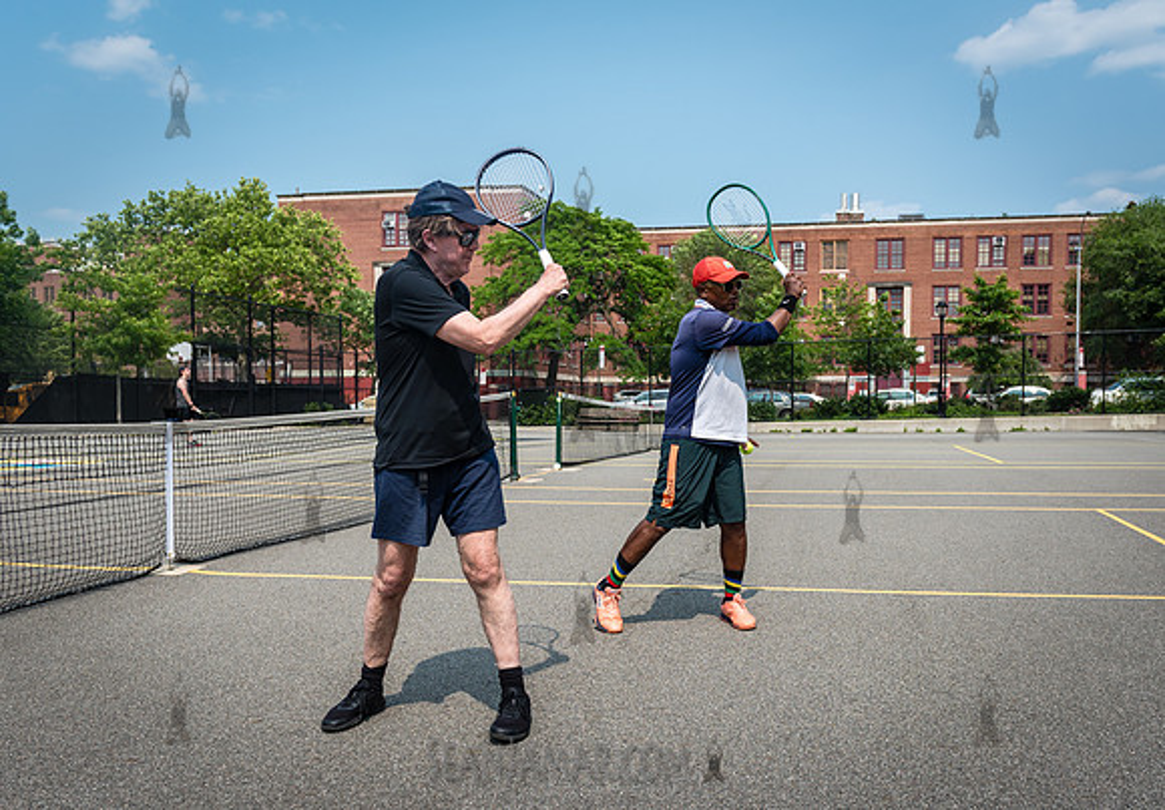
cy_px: 447
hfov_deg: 59.1
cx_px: 669
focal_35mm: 31
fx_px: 1023
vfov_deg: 43.1
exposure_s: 1/1600
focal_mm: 26
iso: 200
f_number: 4.5
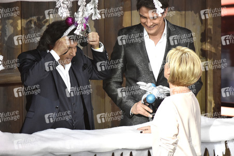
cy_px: 78
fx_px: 2923
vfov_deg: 3.1
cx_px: 117
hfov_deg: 4.6
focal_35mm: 450
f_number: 4.5
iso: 4000
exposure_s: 1/320
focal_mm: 300
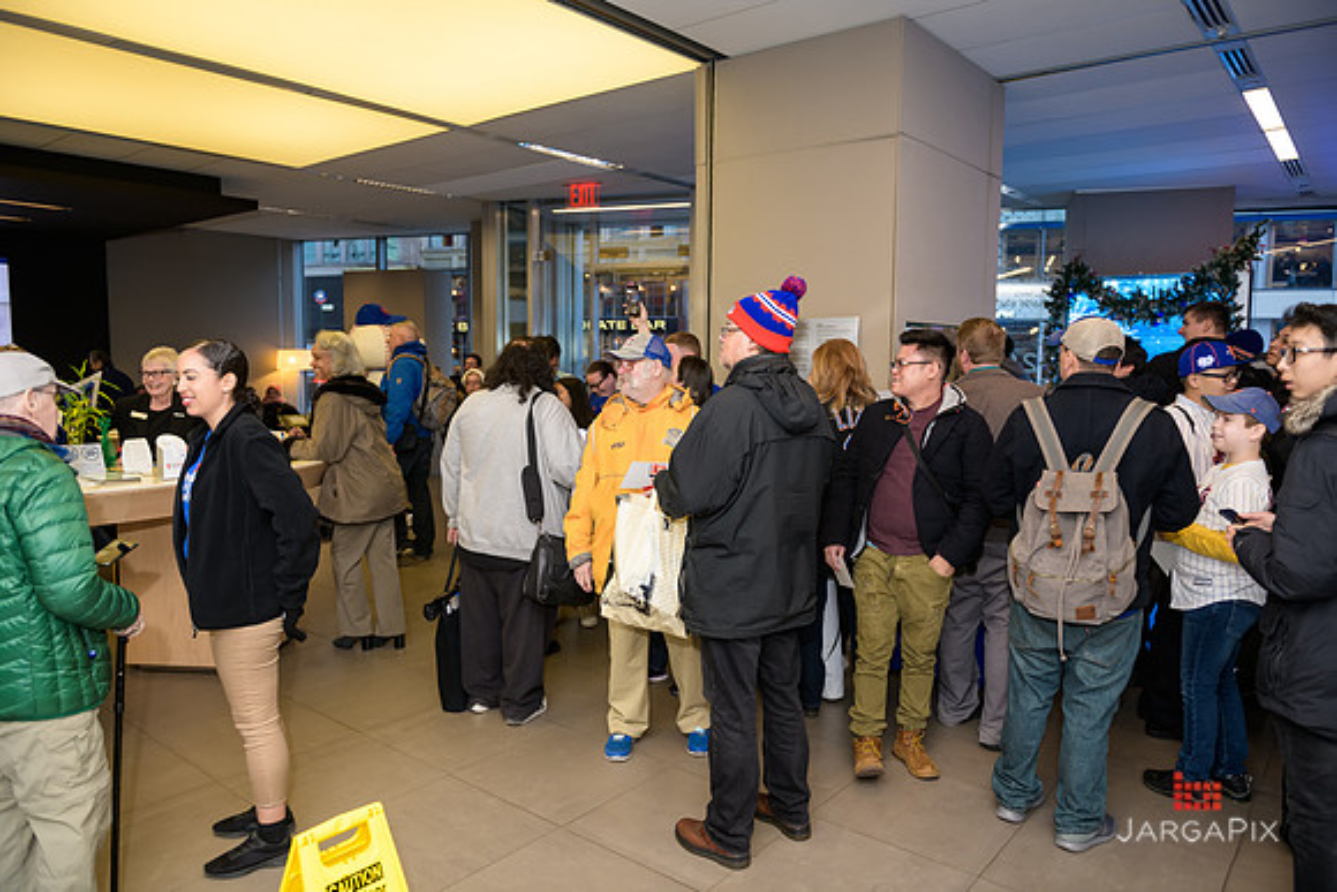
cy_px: 446
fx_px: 892
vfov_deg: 53.2
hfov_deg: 73.7
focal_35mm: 24
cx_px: 668
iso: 400
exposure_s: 1/125
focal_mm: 24
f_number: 3.2
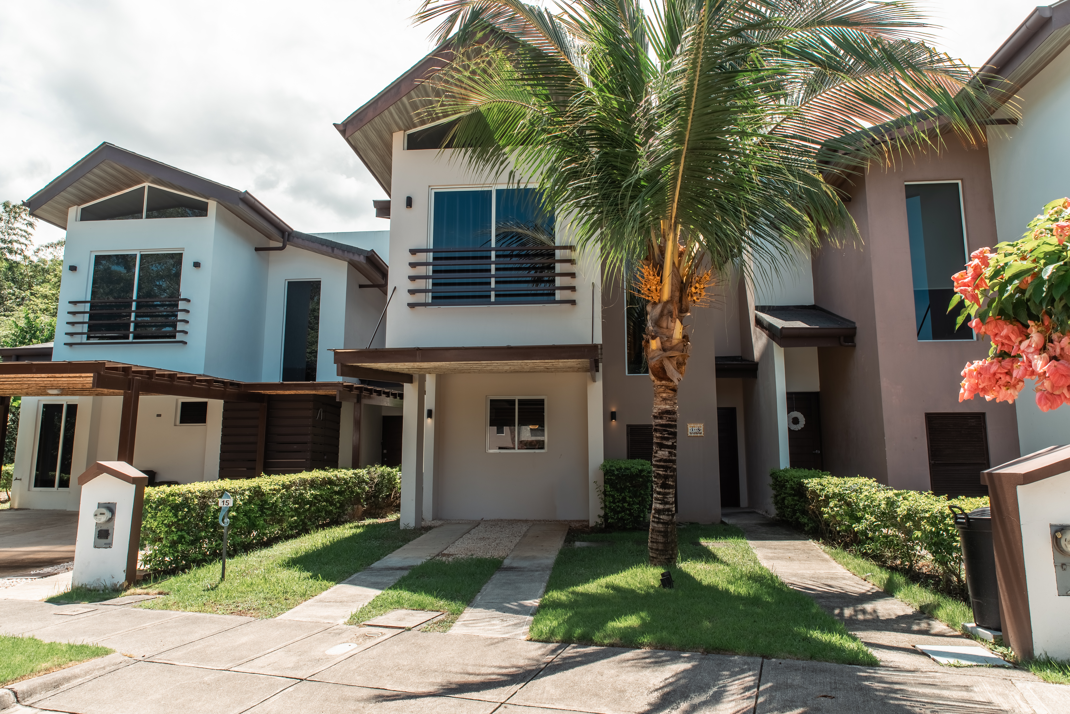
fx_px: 714
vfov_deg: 53.2
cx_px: 535
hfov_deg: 73.7
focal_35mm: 24
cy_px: 357
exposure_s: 1/2000
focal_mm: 24
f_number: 9
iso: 100
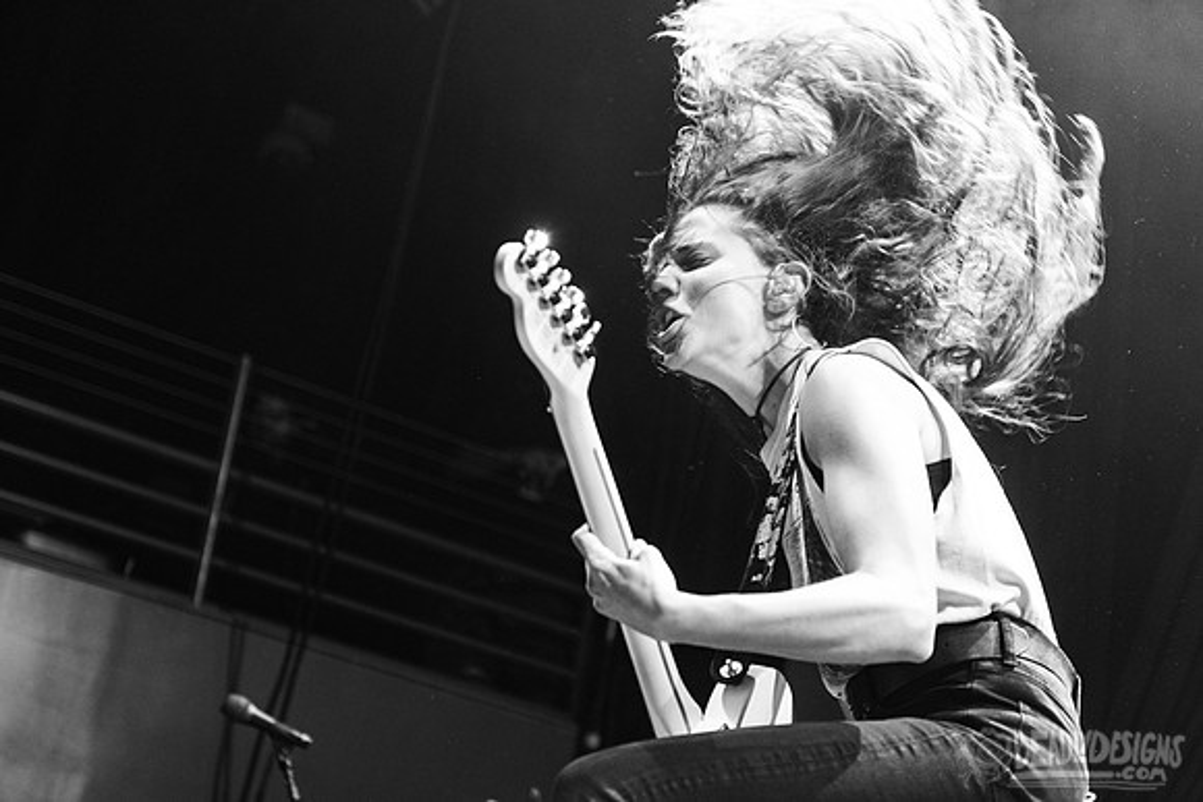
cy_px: 457
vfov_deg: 17.1
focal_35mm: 80
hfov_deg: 25.4
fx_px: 2664
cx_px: 615
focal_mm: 70
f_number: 3.2
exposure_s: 1/400
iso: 3200
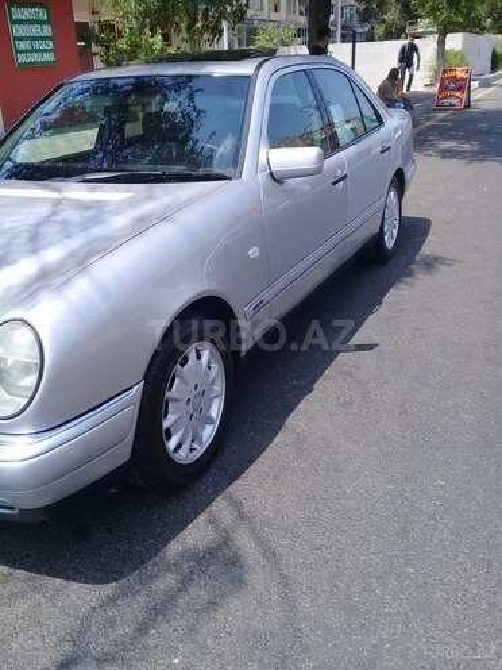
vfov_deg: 58.4
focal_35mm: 31
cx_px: 251
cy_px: 335
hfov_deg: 45.4
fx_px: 599
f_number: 2.2
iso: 50
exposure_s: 1/664
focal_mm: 3.3
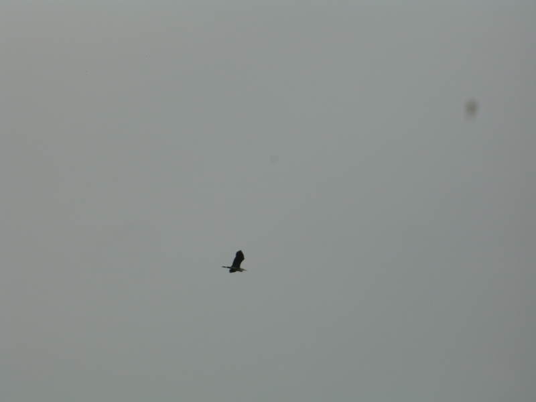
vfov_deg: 13.0
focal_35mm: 114
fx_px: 1765
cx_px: 268
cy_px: 201
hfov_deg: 17.3
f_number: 7.4
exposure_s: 1/400
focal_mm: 23.7
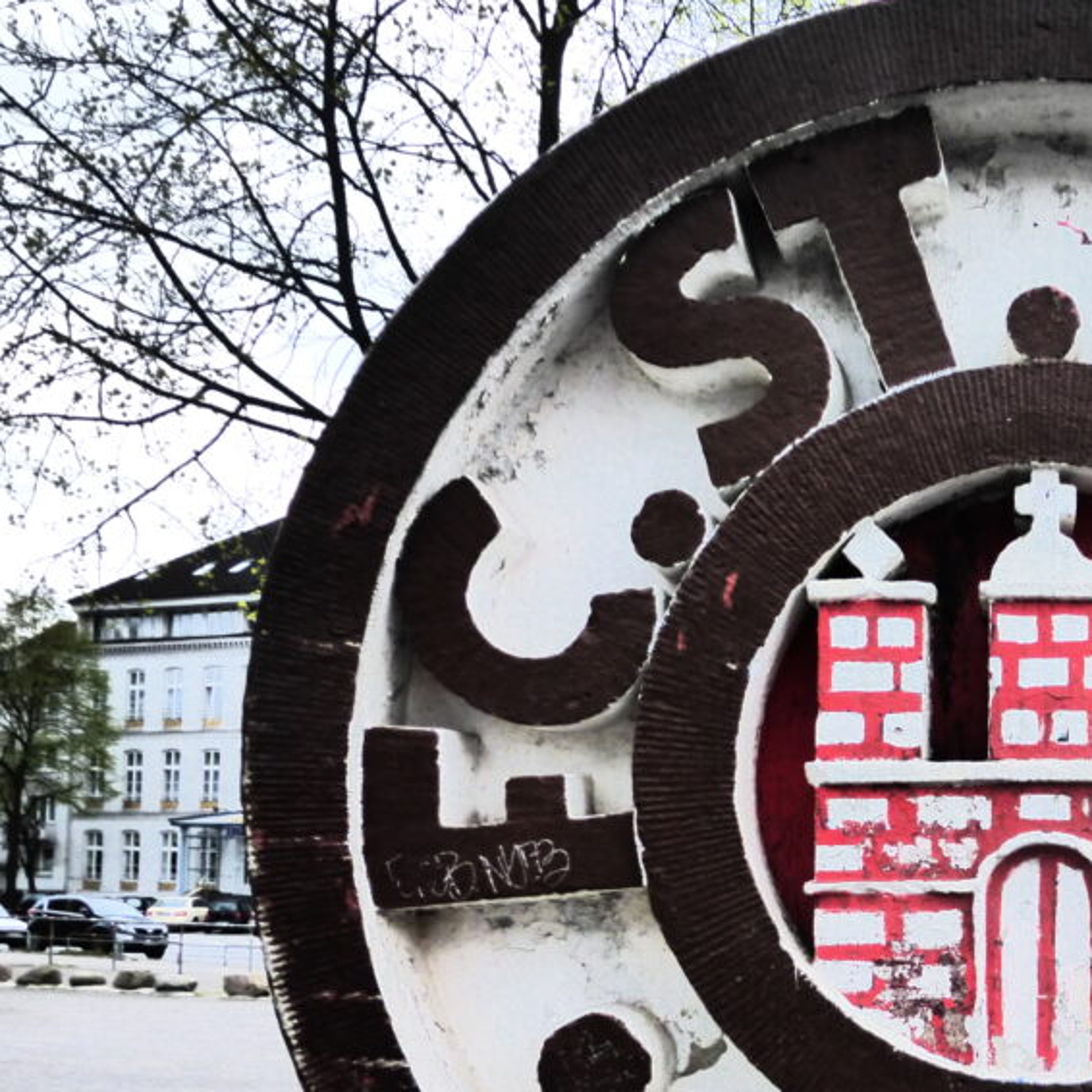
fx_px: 1606
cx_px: 1063
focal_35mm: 45
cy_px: 833
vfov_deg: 36.6
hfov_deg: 34.5
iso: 160
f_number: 3.5
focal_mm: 4.3
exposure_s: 1/125
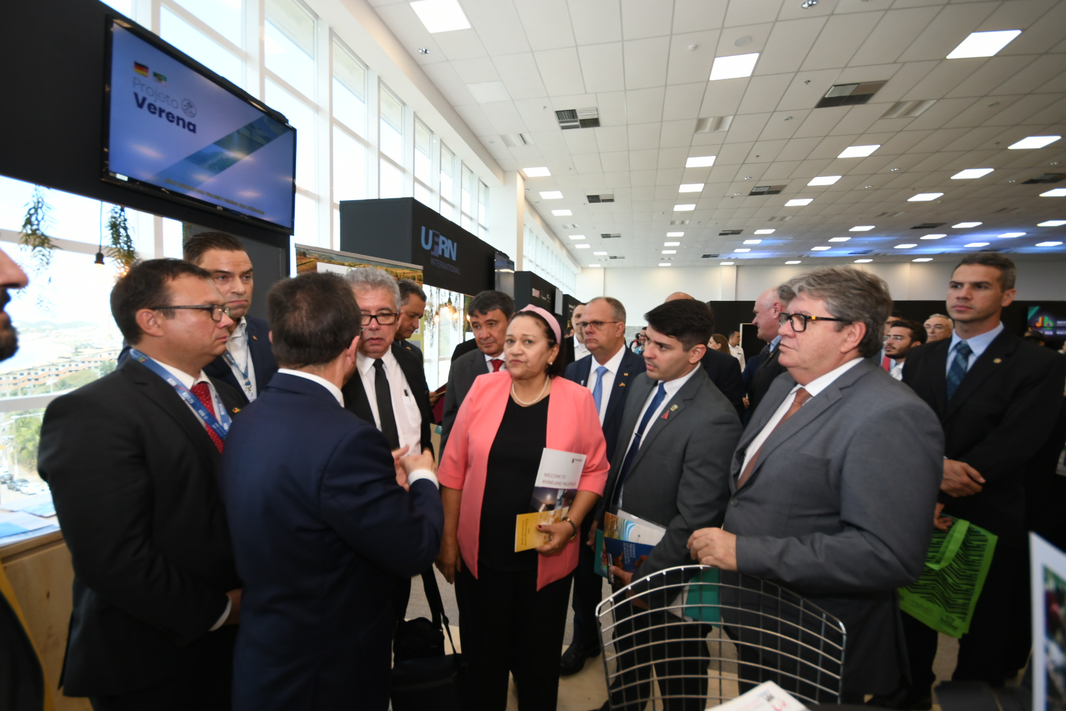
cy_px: 356
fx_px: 444
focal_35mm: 15
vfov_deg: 77.3
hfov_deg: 100.4
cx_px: 533
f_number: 5.6
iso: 500
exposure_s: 1/60
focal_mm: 10
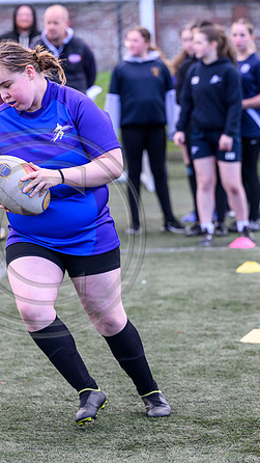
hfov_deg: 5.5
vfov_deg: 9.7
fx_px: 2720
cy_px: 233
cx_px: 40
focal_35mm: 222
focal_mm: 140
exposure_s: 1/1250
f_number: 4
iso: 1600
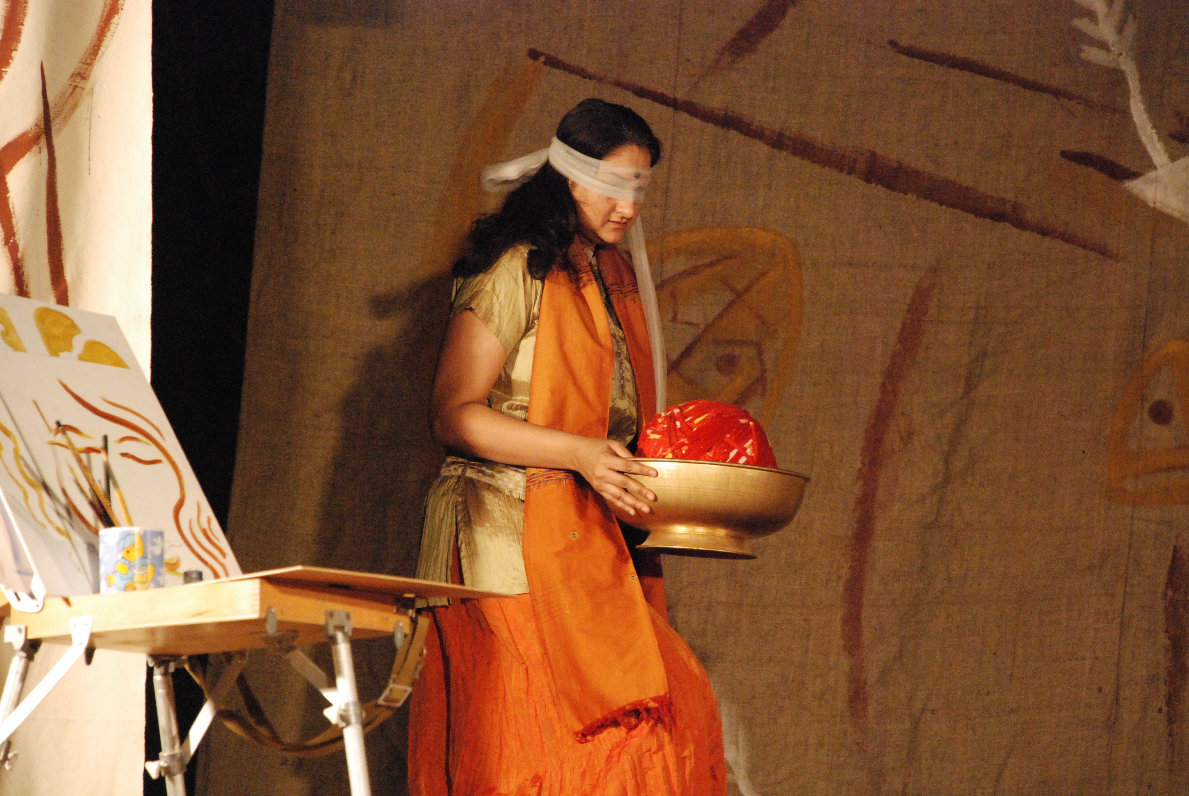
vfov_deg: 8.7
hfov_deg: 13.0
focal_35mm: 158
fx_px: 5208
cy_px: 398
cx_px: 594
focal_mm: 105
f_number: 5.6
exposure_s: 1/60
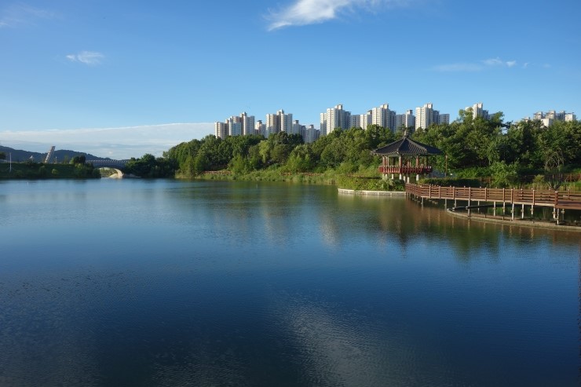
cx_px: 290
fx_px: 452
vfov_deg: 46.4
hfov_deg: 65.5
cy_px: 194
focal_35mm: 28
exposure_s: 1/250
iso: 125
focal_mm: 10.4
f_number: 5.6
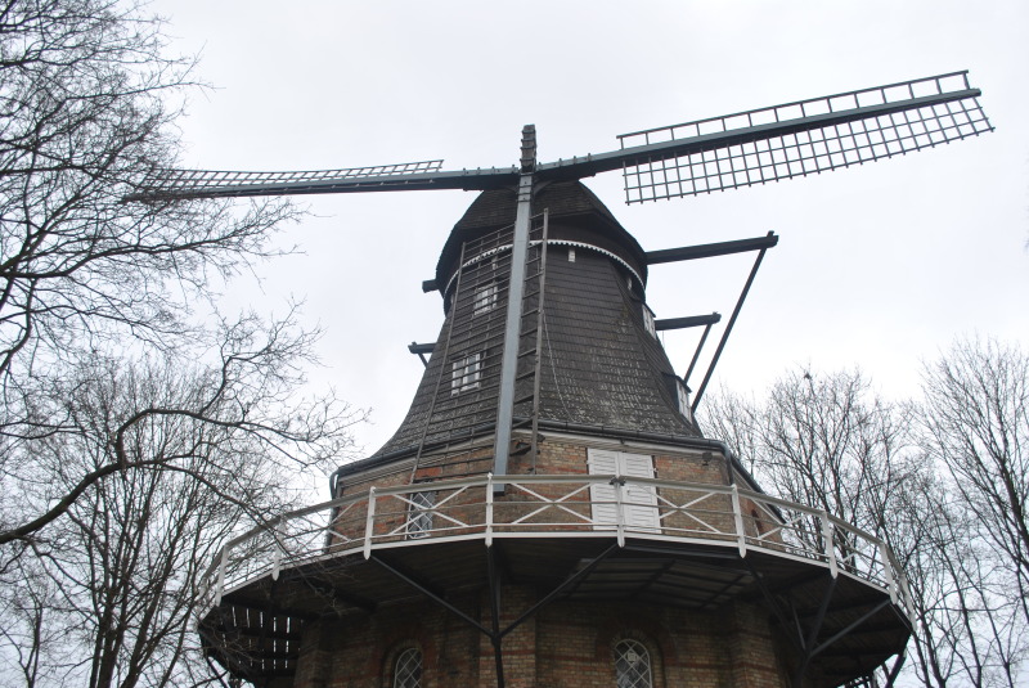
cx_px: 514
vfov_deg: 43.7
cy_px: 344
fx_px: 858
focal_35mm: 30
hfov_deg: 61.9
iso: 100
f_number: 6.3
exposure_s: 1/160
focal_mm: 20
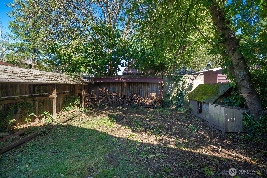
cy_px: 89
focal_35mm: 15
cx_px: 134
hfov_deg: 100.4
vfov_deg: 77.4
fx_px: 111
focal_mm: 15
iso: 100
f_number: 7.1
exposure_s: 1/30
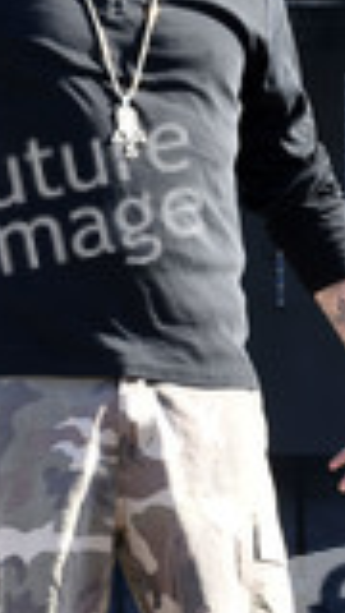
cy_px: 406
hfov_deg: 5.1
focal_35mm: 236
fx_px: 3838
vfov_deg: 9.1
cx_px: 119
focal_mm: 60
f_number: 10
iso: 400
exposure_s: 1/100
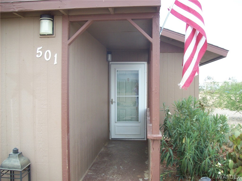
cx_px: 121
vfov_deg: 39.6
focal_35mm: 36
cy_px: 90
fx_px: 252
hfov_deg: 51.4
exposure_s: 1/260
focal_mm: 6
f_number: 2.7
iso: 80
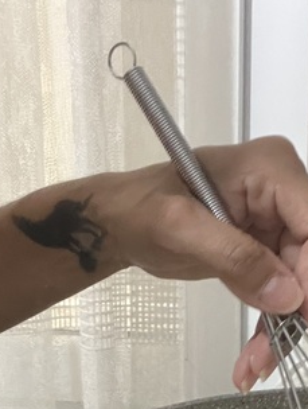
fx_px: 804
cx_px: 179
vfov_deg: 26.5
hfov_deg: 21.7
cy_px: 437
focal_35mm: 68
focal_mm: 2.71
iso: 640
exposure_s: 1/20
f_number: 2.2
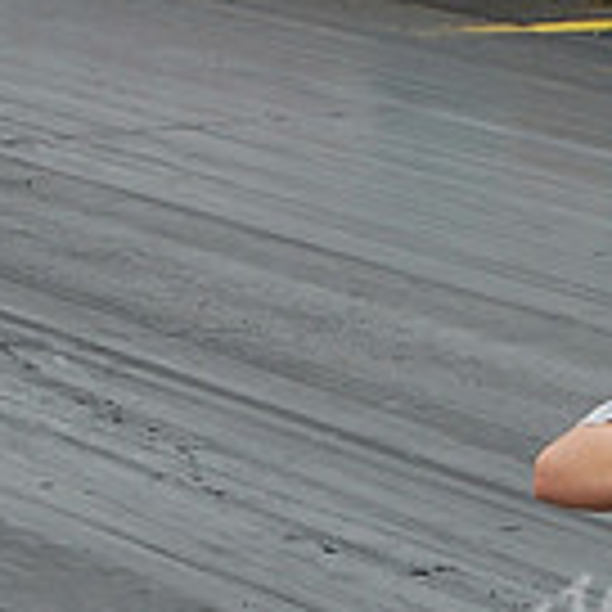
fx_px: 5957
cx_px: 927
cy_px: 432
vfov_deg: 5.9
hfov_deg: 5.8
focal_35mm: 298
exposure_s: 1/1000
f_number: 5.6
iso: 400
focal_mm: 55
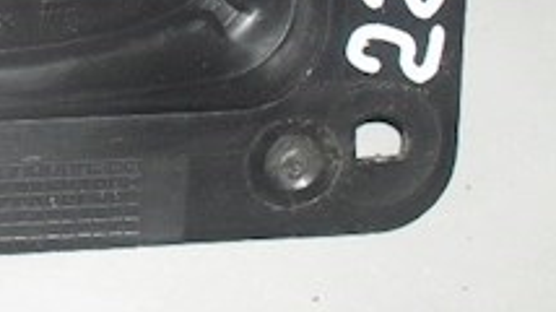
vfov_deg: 10.3
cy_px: -117
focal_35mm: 114
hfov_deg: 17.8
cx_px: -127
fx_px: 1679
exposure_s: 1/45
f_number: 3.2
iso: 200
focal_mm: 6.3
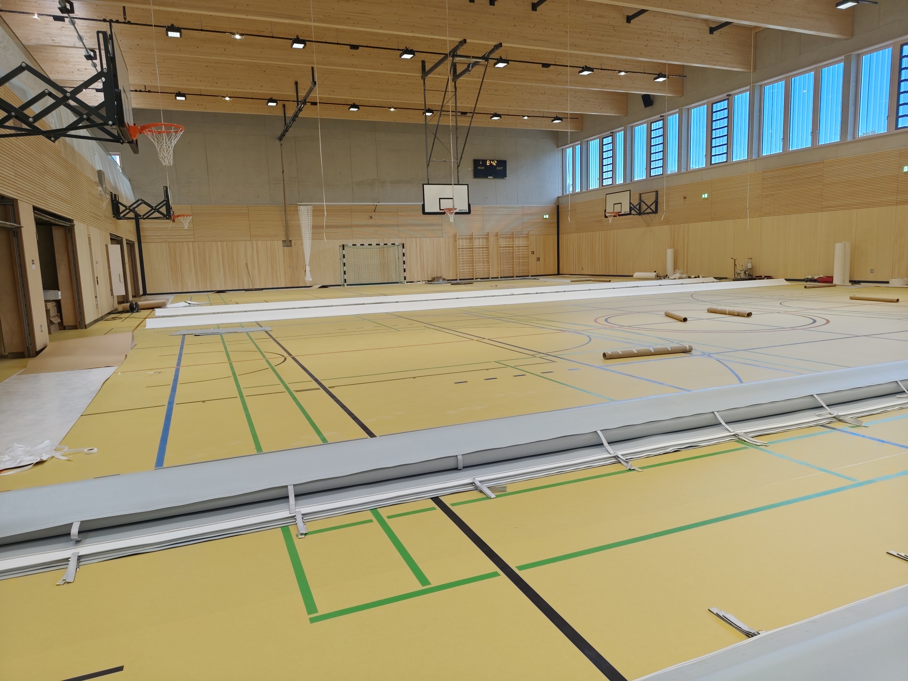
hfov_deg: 73.9
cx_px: 454
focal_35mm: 23
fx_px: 603
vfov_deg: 58.9
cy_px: 340
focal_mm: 6.19
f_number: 1.65
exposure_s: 1/100
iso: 320
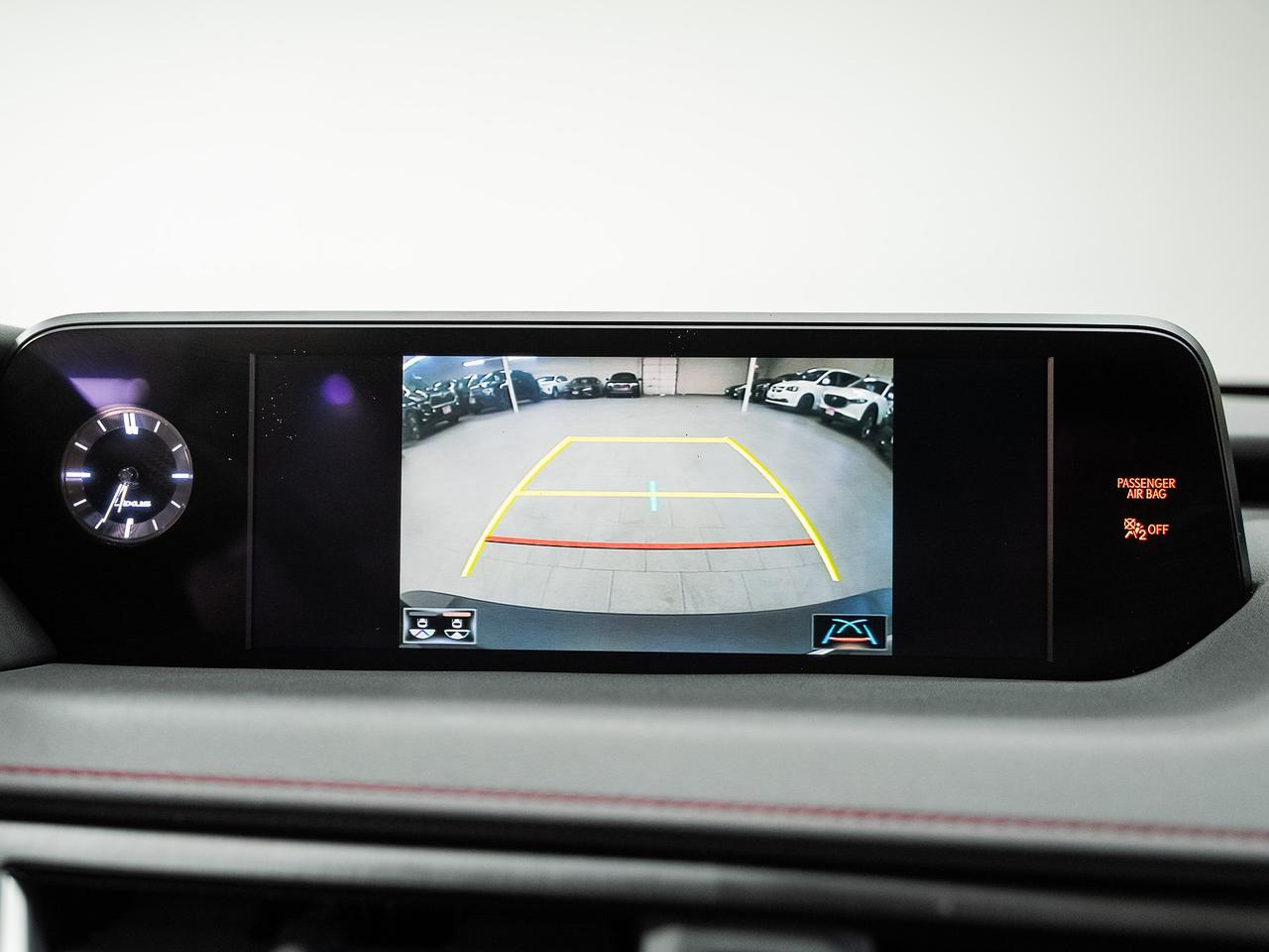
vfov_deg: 38.8
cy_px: 476
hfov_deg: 50.2
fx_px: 1352
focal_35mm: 37
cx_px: 568
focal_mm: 34
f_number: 3.5
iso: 1000
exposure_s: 1/50
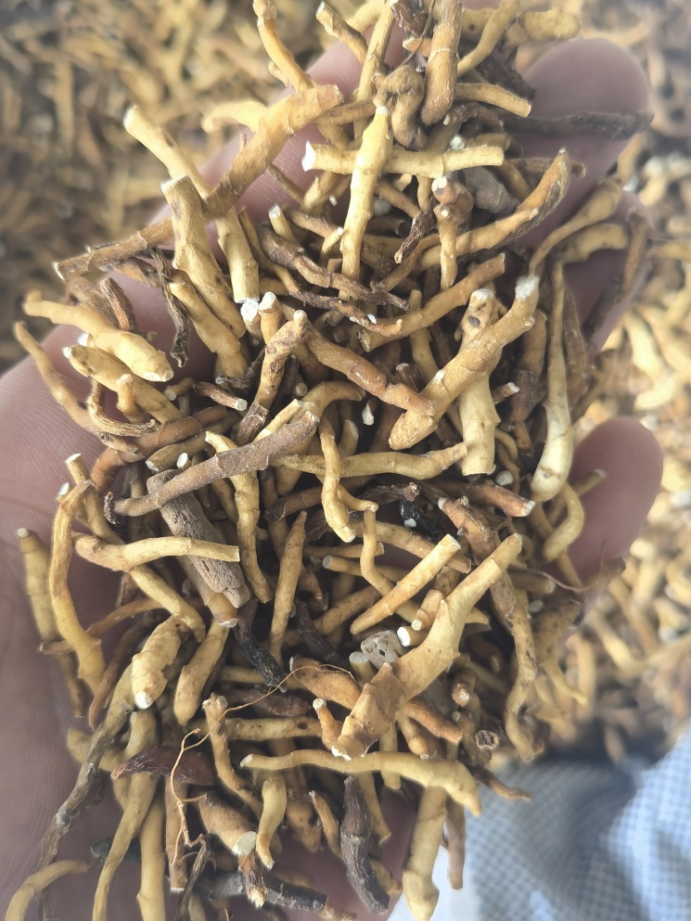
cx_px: 350
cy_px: 480
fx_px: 772
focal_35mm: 29
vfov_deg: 61.6
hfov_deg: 48.2
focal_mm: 5.54
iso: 500
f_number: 1.8
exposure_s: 1/99.8
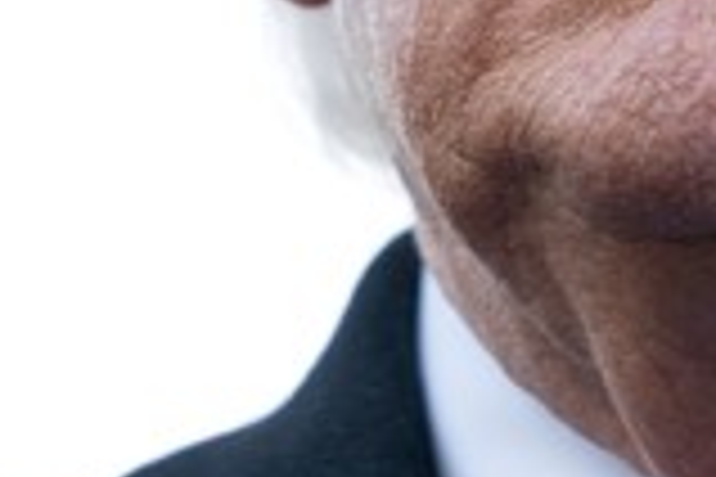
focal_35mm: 1224
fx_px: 24342
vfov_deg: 1.1
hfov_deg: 1.7
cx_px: 675
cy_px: -295
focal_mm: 200
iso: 250
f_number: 2.8
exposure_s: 1/400
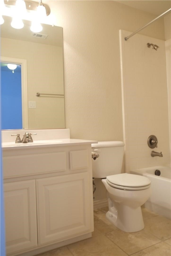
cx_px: 86
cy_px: 128
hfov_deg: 47.9
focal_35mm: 27
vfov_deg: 67.4
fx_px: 192
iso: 200
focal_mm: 18
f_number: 2.8
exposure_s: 1/10
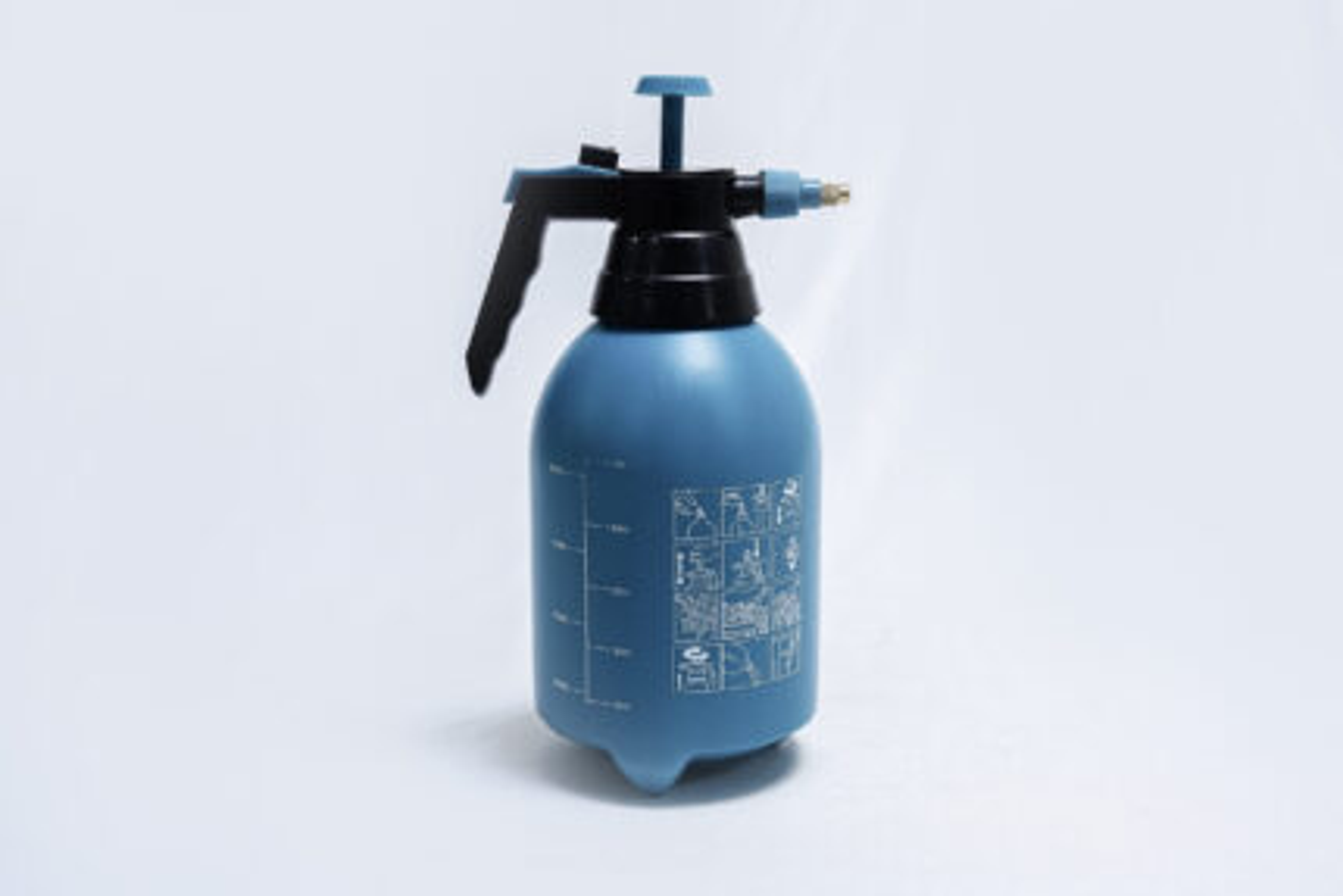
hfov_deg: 39.6
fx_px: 1866
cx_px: 672
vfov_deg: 27.0
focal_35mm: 50
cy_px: 448
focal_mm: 50
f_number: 9
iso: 3200
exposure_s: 1/200
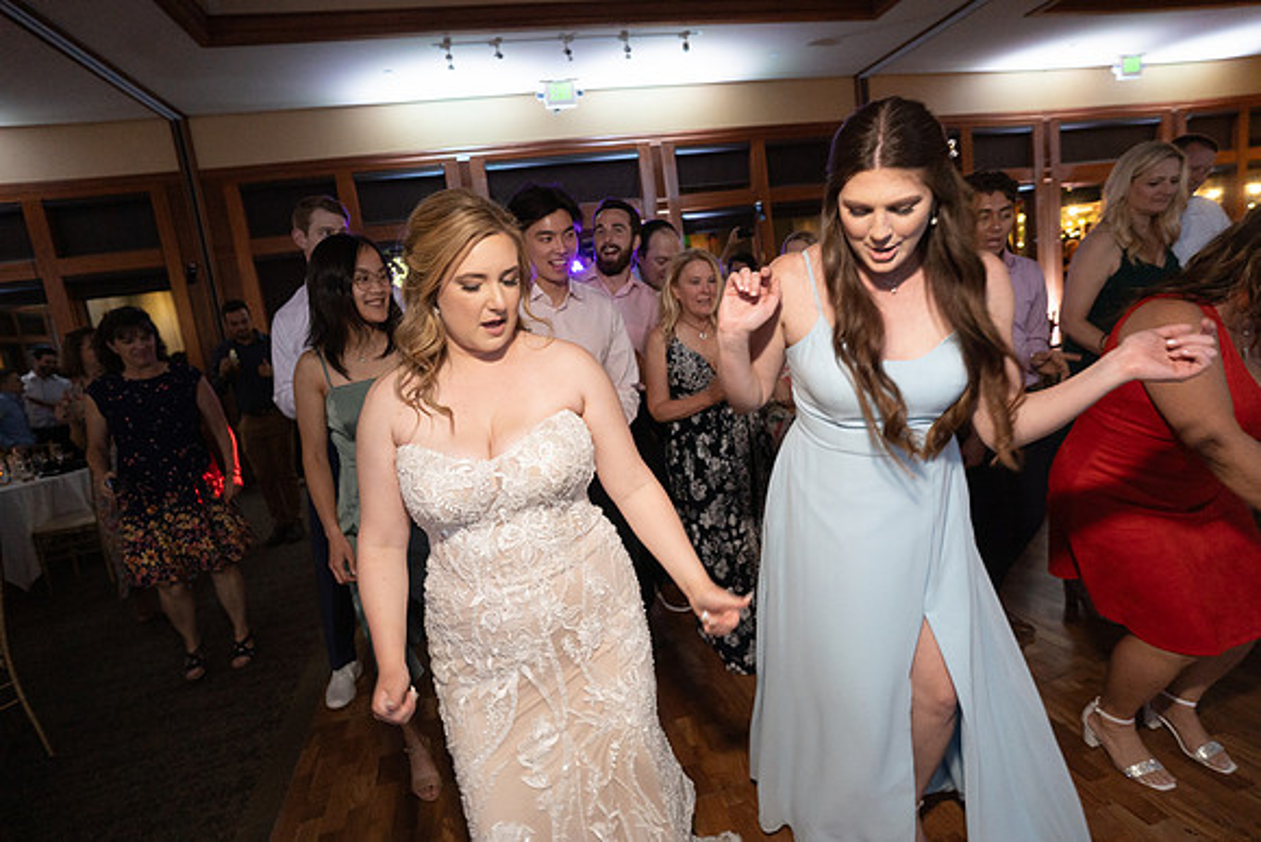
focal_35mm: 18
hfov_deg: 90.0
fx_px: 631
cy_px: 421
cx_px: 630
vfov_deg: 67.4
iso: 1600
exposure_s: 1/80
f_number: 2.8
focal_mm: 18
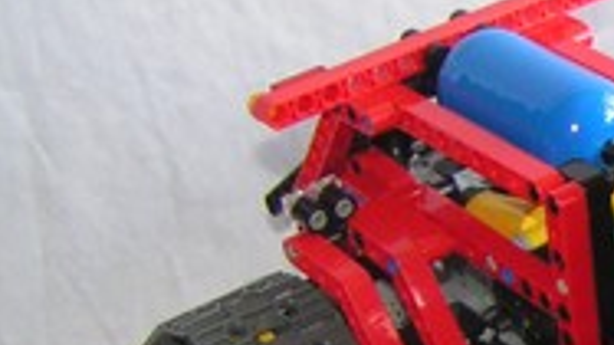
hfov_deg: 14.0
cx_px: 965
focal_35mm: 142
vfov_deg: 8.5
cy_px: 381
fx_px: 2311
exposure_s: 1/40
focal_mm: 5.8
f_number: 2.8
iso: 100
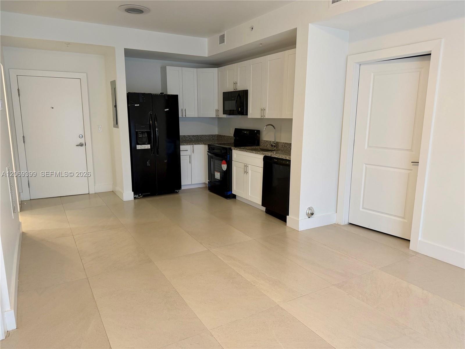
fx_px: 322
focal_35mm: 24
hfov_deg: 71.6
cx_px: 232
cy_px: 174
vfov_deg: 56.8
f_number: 1.78
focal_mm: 6.76
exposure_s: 1/60
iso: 125
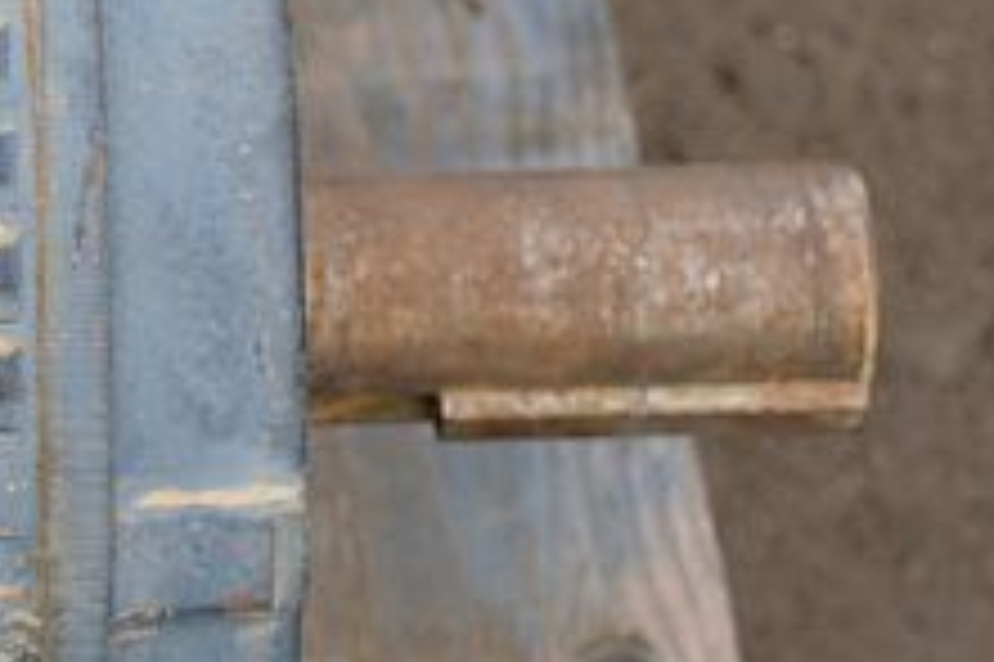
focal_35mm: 326
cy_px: 511
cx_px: -882
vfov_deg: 4.2
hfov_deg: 6.2
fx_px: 8994
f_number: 5.3
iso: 400
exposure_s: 1/80
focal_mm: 48
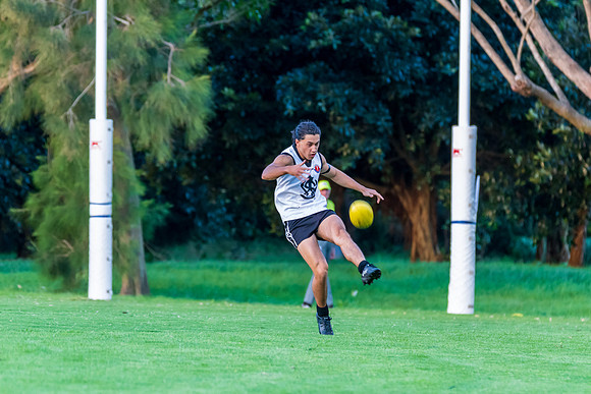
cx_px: 292
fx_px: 6744
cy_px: 196
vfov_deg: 3.3
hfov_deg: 5.0
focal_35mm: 411
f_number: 5.6
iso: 1600
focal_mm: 280
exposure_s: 1/200
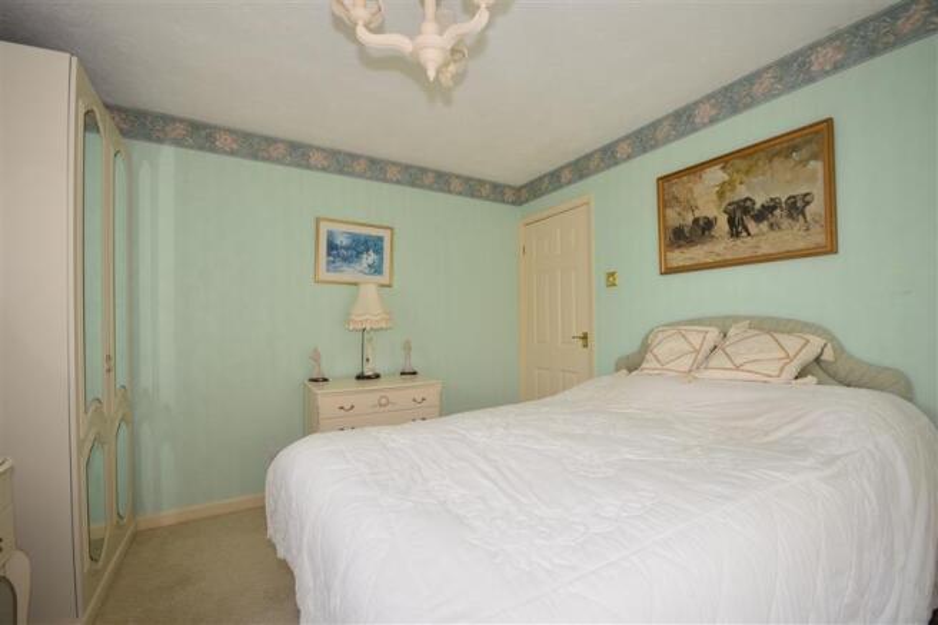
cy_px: 312
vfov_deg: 77.3
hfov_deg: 100.4
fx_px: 391
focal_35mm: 15
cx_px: 469
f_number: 5.6
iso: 400
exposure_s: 1/20
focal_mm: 10
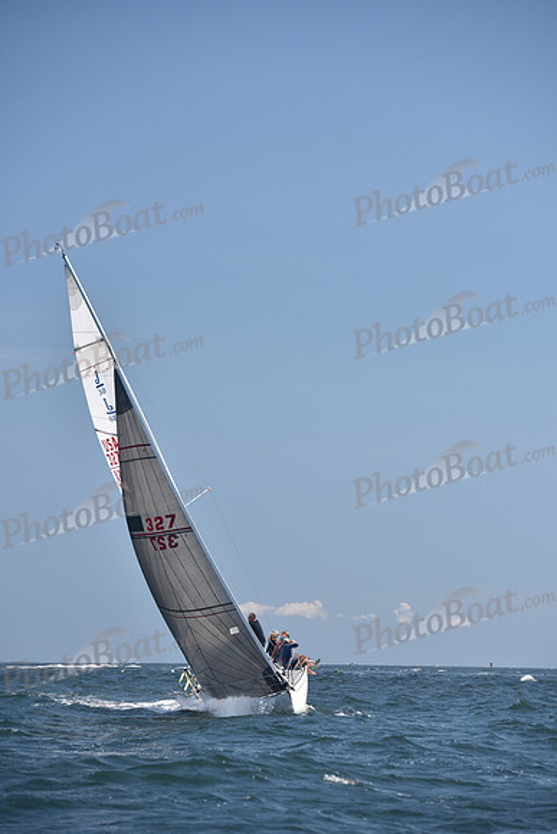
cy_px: 417
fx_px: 3015
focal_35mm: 130
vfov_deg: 15.8
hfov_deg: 10.6
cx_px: 278
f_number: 4.5
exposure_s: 1/1000
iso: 250
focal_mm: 130
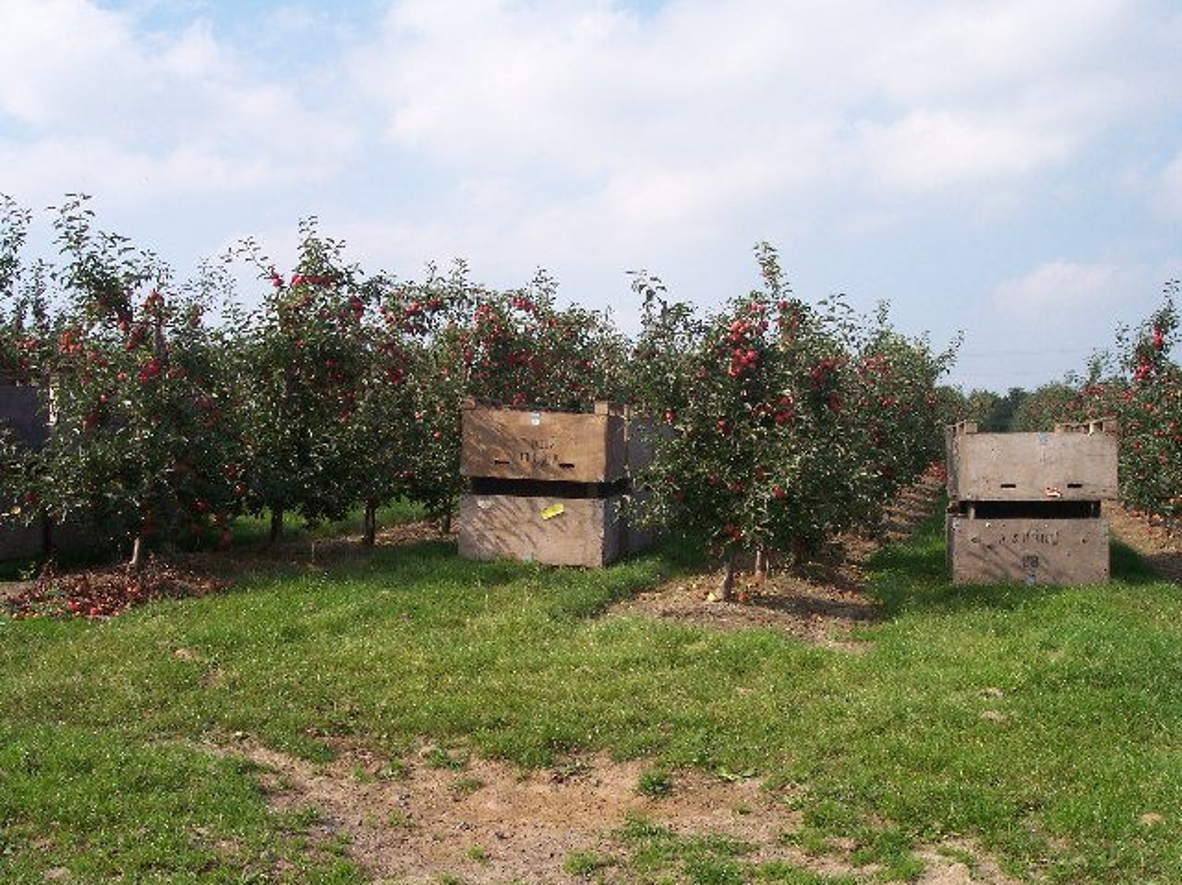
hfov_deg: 49.0
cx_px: 591
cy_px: 442
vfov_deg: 37.7
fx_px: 1297
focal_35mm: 38
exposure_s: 1/500
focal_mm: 8
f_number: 4.8
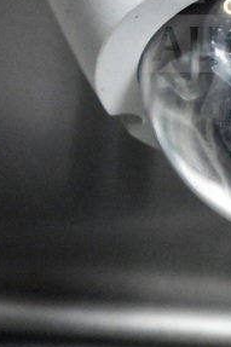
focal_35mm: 249
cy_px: -24
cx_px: 278
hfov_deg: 5.5
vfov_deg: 8.2
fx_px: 2399
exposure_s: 1/80
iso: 12800
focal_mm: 52
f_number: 5.6
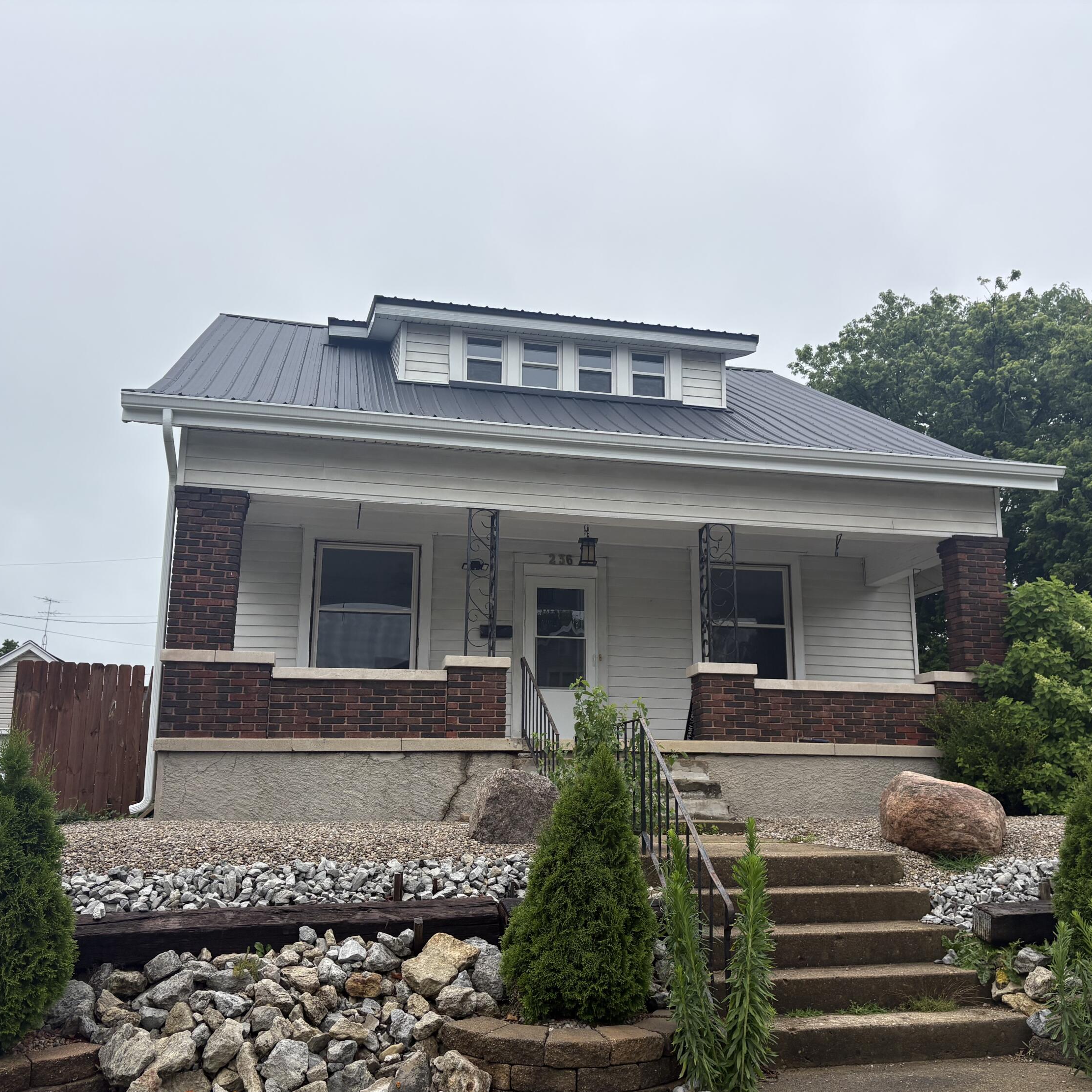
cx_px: 586
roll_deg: +0.5
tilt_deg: +12.3
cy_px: 550
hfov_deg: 52.5
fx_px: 1106
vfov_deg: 52.5
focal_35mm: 31
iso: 50
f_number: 1.6
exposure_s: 1/2865
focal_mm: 5.96
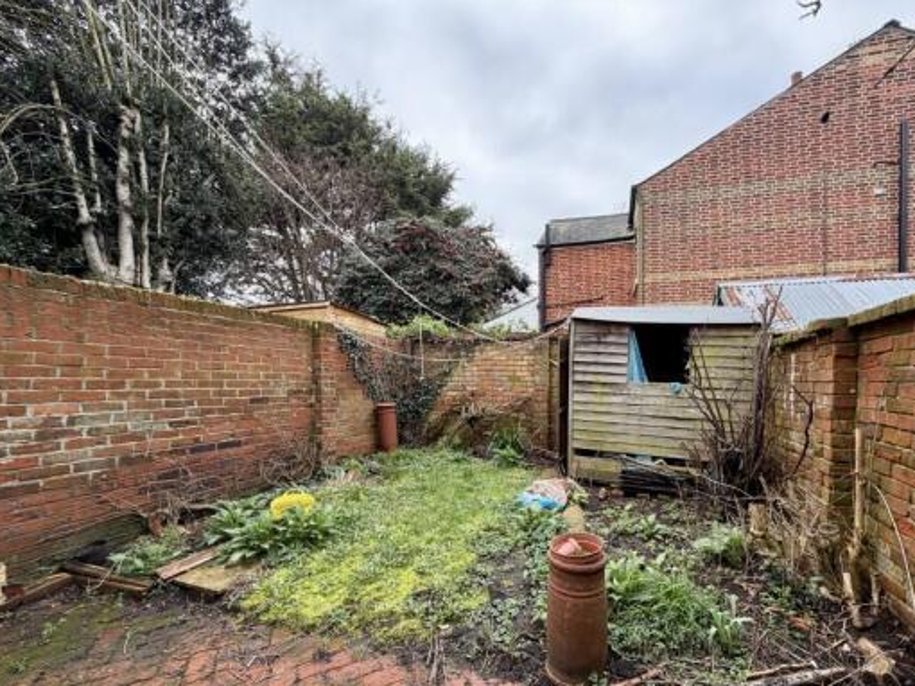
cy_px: 391
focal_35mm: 16
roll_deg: +0.5
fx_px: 423
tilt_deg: -1.3
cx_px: 518
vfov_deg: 77.6
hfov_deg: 94.0
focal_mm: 2.22
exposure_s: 1/220
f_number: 2.2
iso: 50
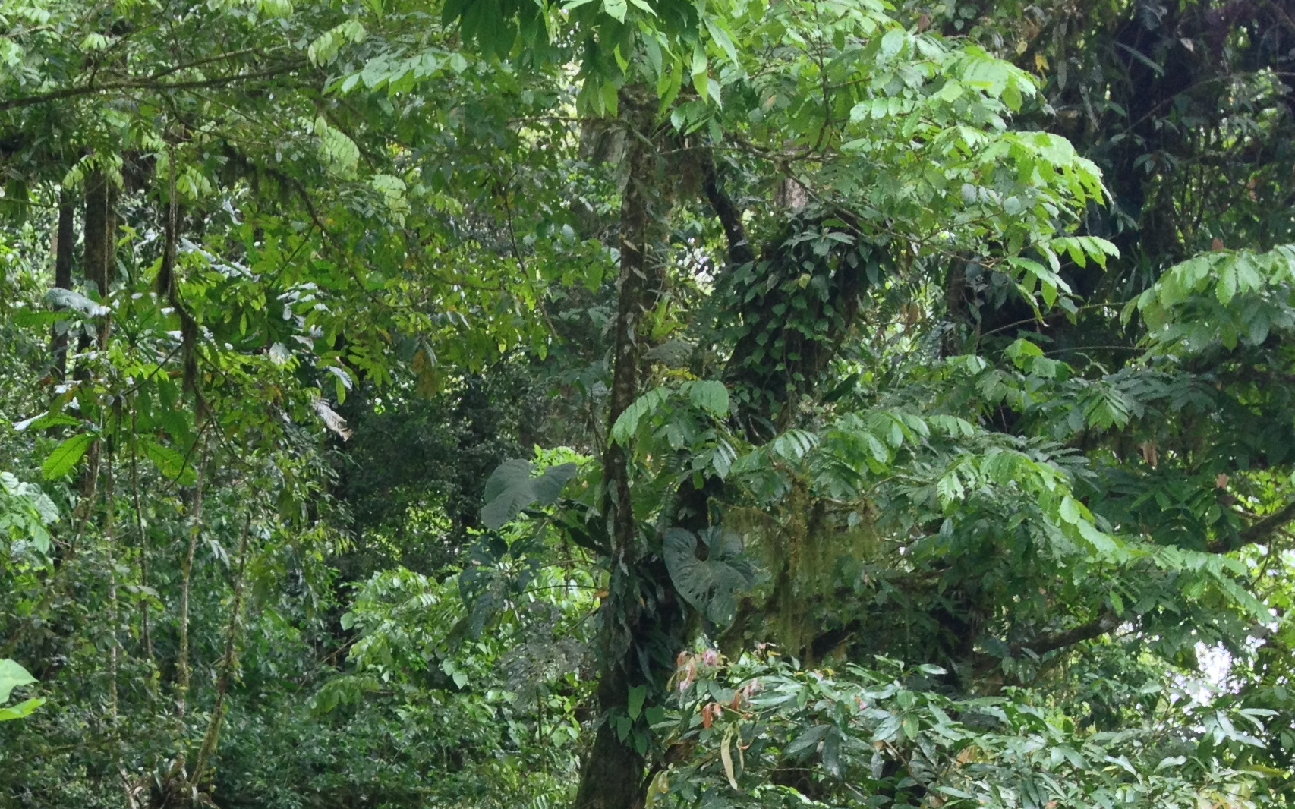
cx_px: 162
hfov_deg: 28.0
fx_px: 2506
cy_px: 837
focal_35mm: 71
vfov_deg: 17.8
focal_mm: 4.28
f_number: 2.4
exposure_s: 1/120
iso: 80
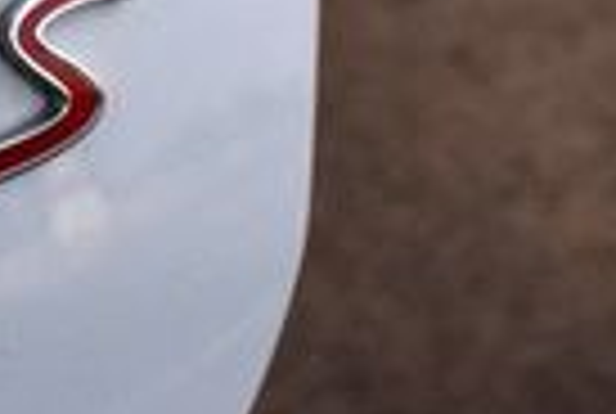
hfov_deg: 13.0
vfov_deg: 8.8
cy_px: -124
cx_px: -121
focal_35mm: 154
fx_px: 2641
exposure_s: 1/250
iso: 720
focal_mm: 22
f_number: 3.8
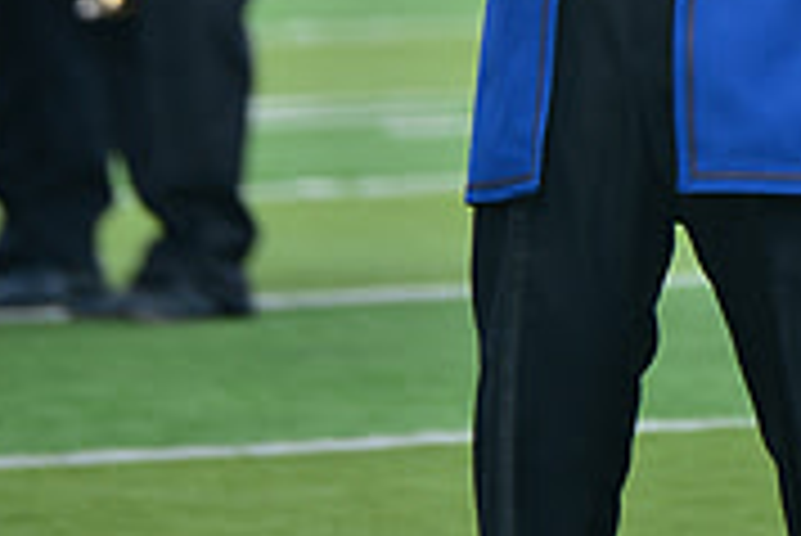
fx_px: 21933
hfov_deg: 2.1
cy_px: -423
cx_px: 610
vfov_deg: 1.4
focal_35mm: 985
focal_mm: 390
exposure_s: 1/400
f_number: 5.6
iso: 125
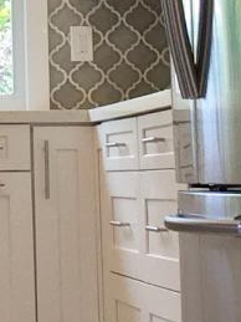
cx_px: -152
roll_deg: -0.4
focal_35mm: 224
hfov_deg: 6.5
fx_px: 2081
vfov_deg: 8.6
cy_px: -198
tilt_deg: +10.3
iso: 40
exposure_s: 1/60
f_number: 2.2
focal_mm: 4.15
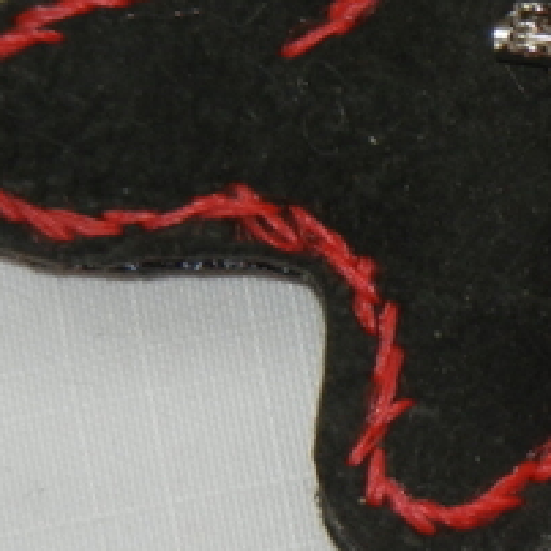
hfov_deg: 5.6
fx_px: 5619
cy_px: 161
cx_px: 816
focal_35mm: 312
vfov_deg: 5.6
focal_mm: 16
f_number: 4.4
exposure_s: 1/30
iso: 200
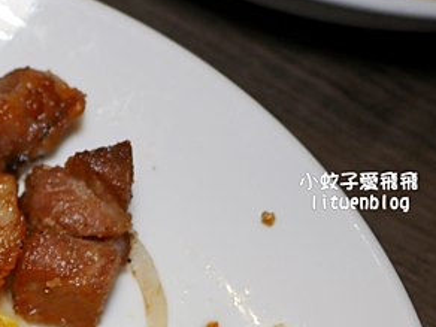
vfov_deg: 14.8
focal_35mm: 96
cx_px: -221
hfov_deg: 18.2
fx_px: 1209
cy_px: 410
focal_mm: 14
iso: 200
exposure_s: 1/160
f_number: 2.5
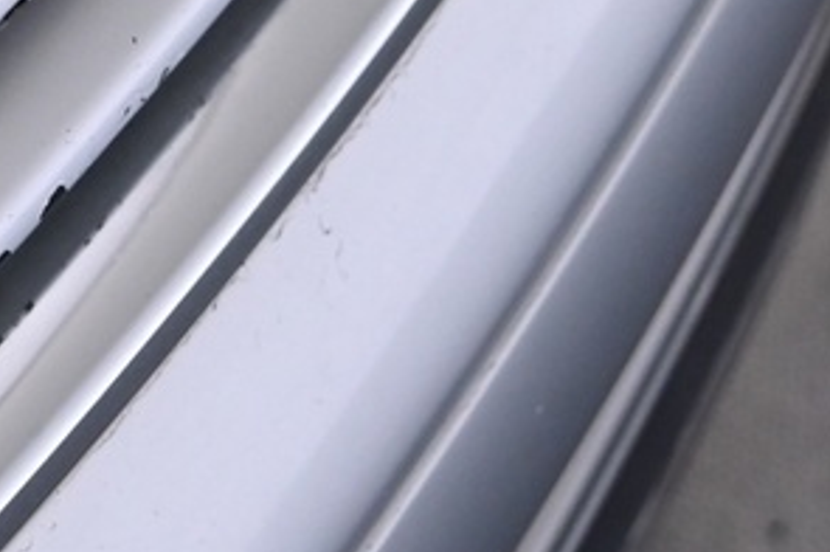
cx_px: 115
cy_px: -521
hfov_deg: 12.4
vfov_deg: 8.0
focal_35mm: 165
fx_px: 3800
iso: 2000
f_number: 4
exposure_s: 1/125
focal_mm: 30
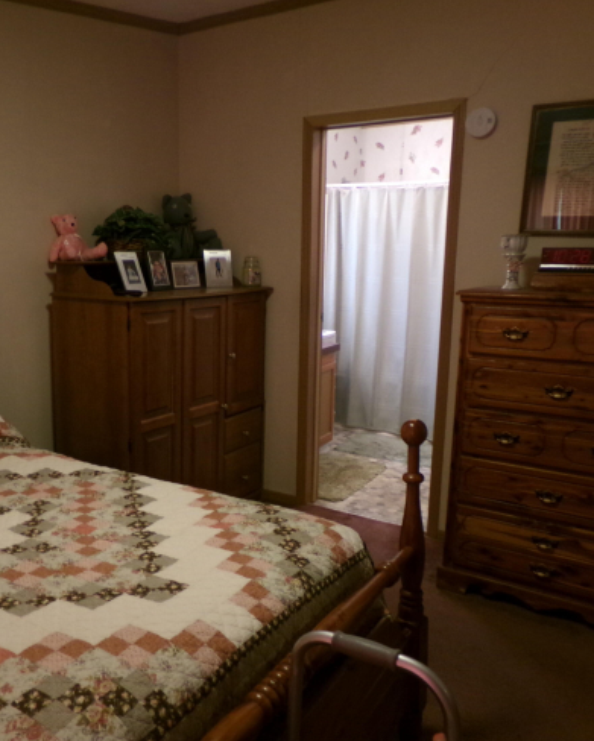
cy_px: 374
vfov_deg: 55.6
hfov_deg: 45.3
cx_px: 209
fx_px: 703
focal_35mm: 32
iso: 330
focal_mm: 4.3
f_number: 3.7
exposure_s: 1/17
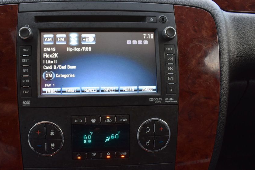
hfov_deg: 56.9
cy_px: 98
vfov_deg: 39.8
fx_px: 234
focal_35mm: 33
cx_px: 106
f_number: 7.1
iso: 400
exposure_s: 1/25
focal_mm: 18
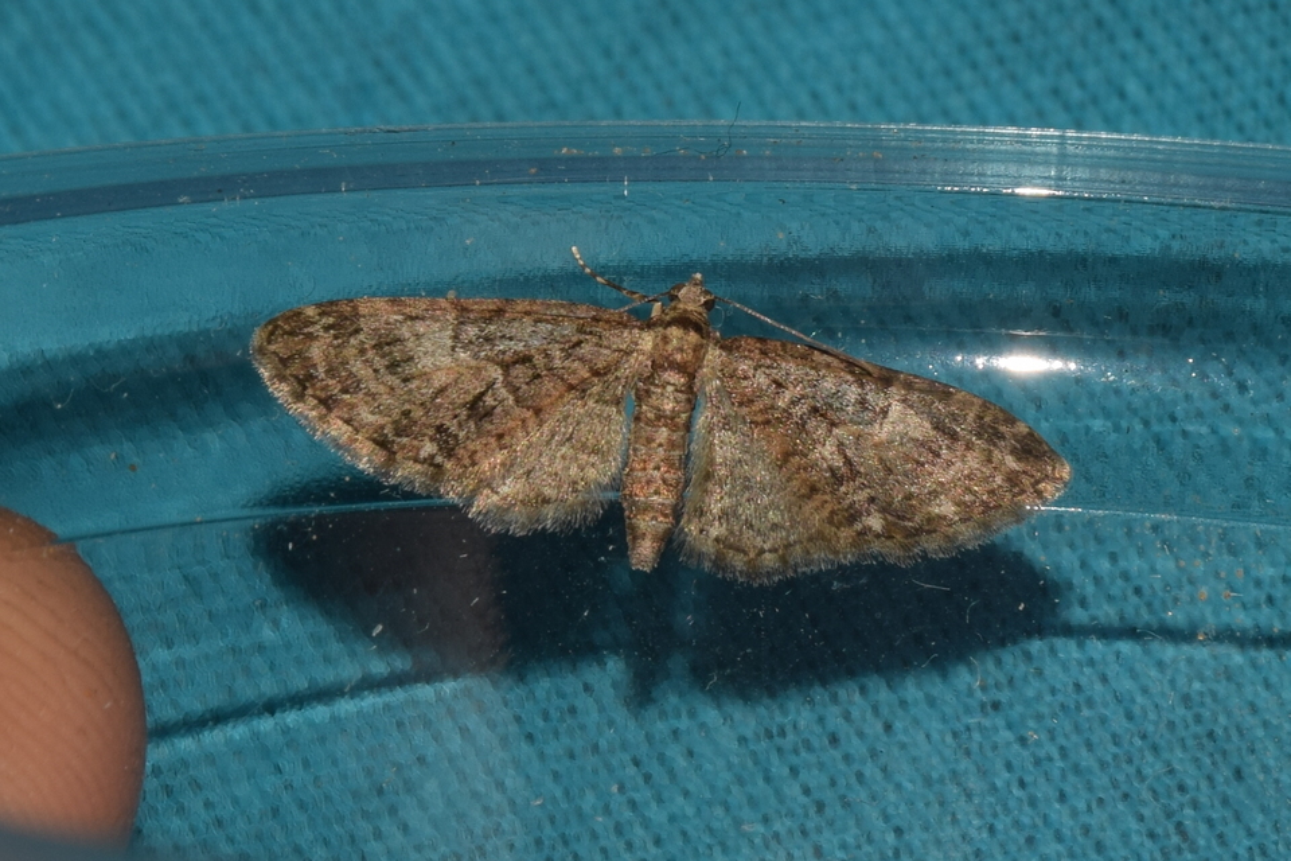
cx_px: 646
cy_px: 430
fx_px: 7530
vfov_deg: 6.5
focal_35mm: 210
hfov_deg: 9.8
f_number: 16
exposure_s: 1/200
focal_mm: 140
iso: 100
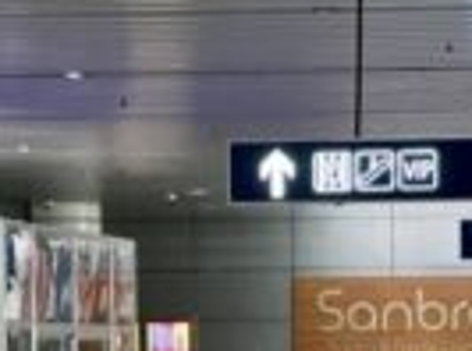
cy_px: 433
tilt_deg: -1.4
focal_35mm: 209
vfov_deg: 7.0
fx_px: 2842
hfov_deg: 9.4
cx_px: 497
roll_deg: +0.7
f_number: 2.8
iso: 800
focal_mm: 9
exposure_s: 1/34
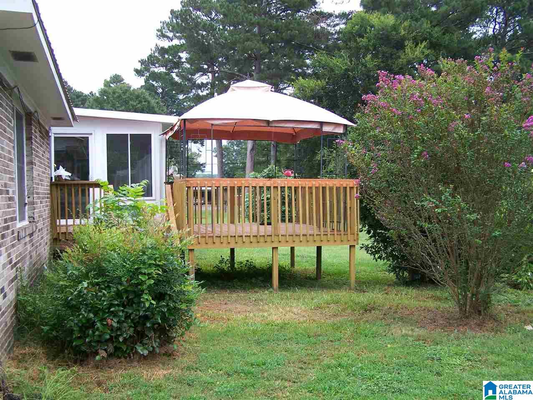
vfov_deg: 37.8
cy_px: 200
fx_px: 586
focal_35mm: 38
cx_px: 266
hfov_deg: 48.9
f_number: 2.8
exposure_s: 1/200
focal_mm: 6.3
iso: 80
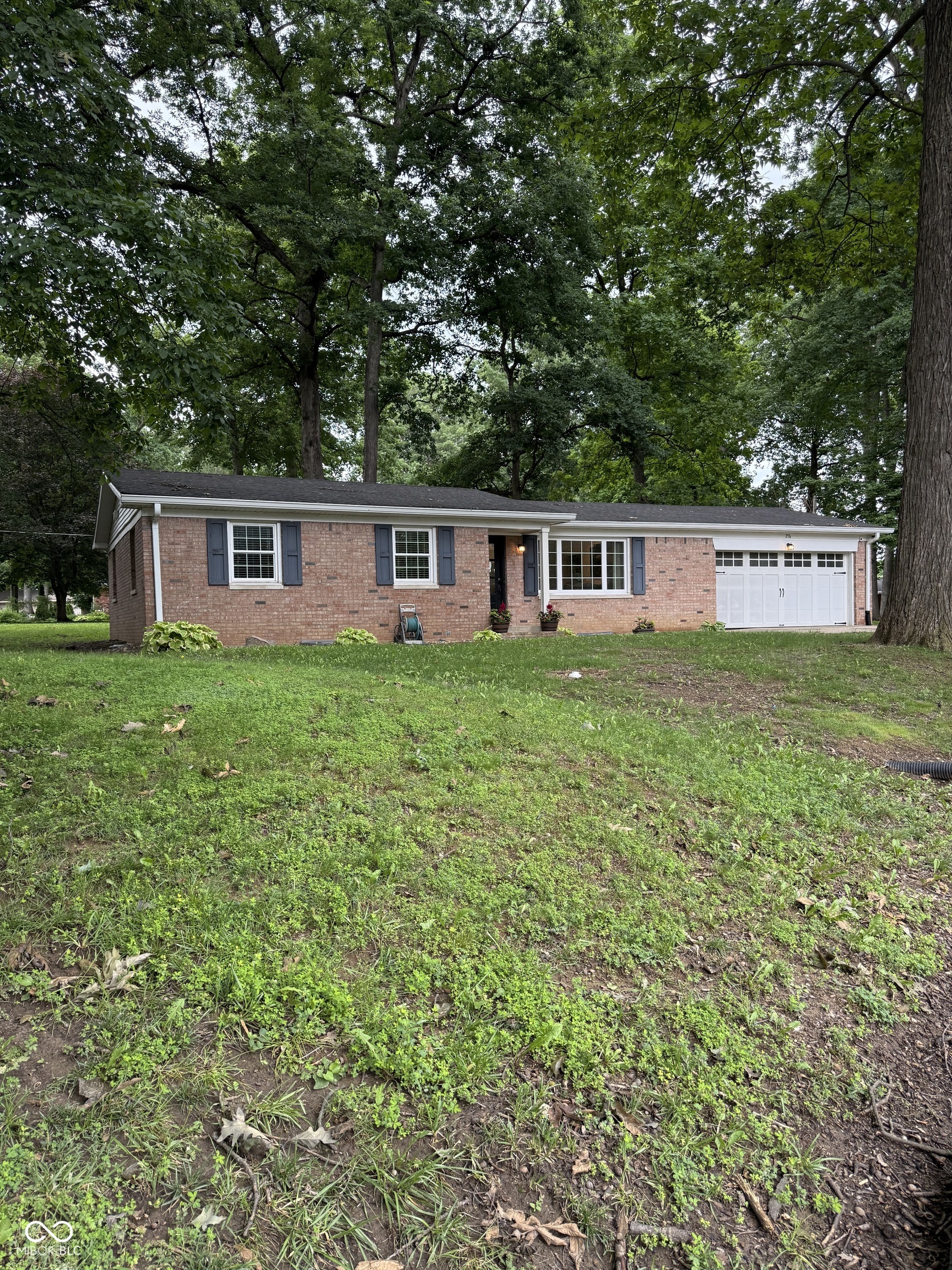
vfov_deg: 71.6
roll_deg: +1.6
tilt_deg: +0.8
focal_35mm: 24
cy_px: 635
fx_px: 880
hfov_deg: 56.8
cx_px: 476
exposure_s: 1/159
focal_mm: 6.76
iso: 125
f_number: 1.78
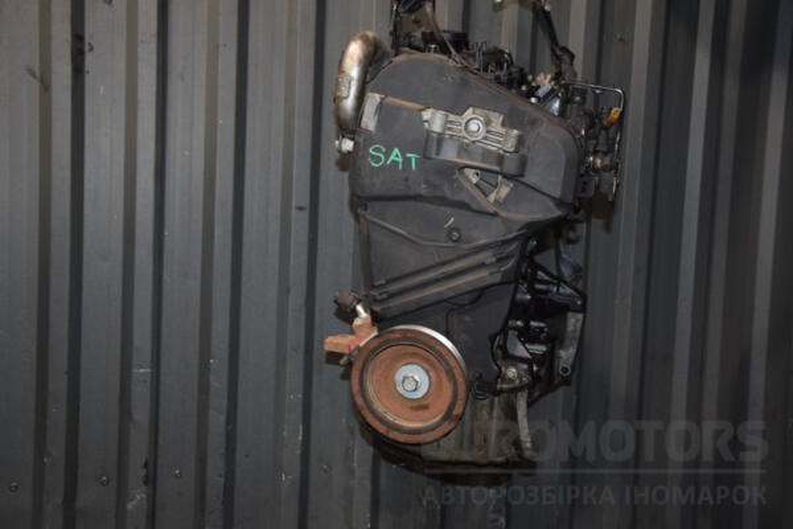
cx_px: 396
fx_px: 1057
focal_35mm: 48
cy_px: 264
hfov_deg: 41.1
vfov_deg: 28.1
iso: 800
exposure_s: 1/60
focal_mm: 32
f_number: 5
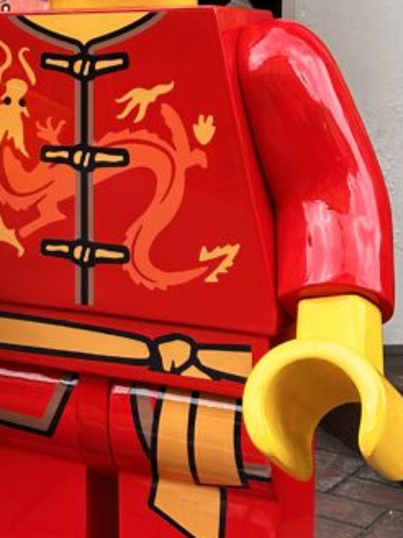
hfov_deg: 18.8
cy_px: 102
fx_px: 1164
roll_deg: -2.3
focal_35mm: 75
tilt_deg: -3.8
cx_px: -44
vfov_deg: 25.5
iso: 80
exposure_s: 1/690
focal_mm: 6.86
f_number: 1.78
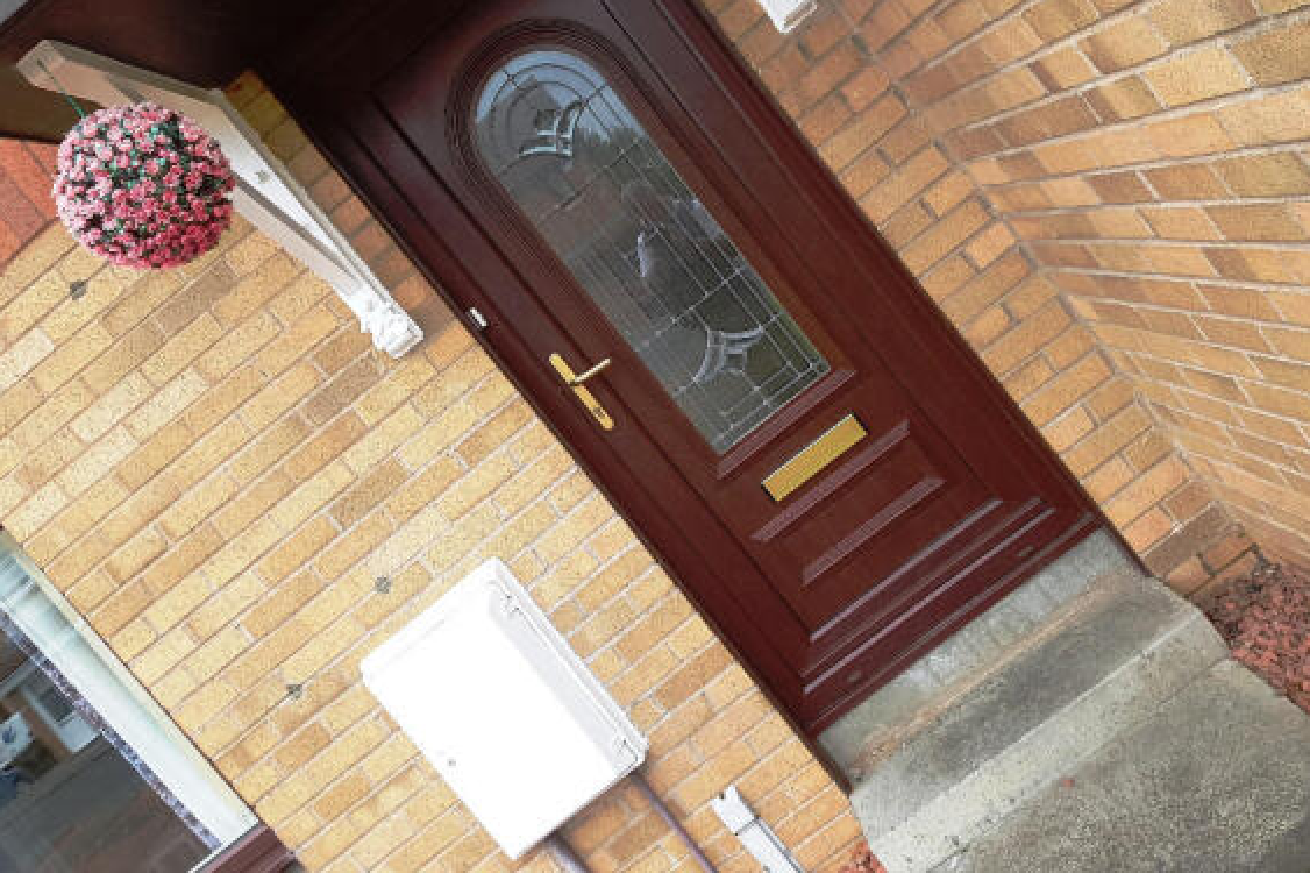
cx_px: 657
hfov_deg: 65.5
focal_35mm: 28
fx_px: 1019
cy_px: 376
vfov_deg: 46.3
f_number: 1.7
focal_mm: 4.2
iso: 50
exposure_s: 1/131
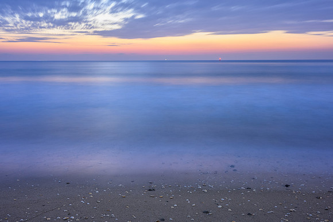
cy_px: 111
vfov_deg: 36.3
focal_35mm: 37
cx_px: 166
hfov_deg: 52.4
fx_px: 339
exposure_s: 60
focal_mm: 36
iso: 1250
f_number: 11
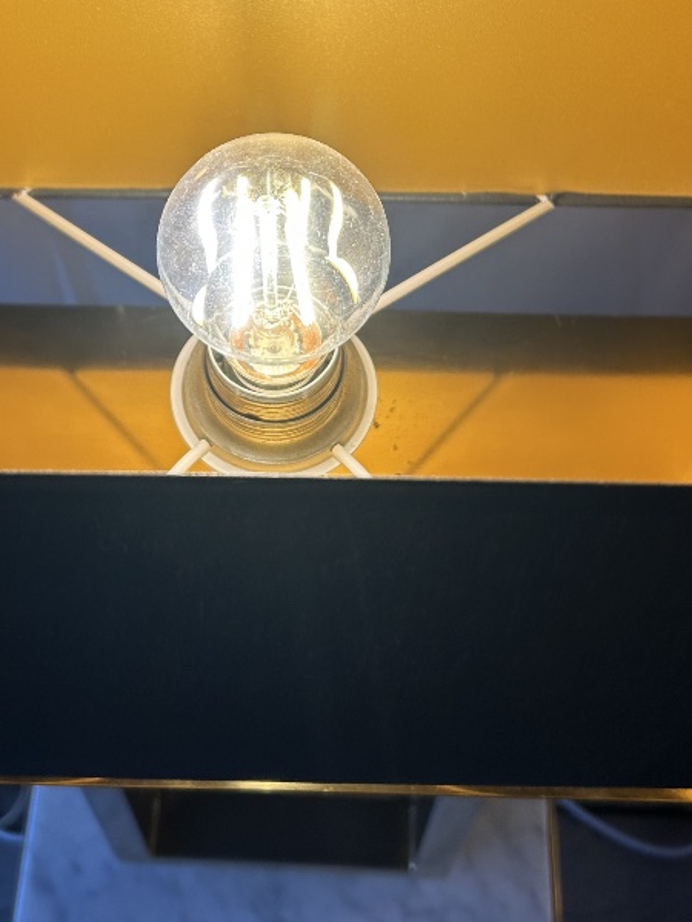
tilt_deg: -52.5
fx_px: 1386
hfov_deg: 28.0
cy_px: 204
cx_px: 289
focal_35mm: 52
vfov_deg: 35.8
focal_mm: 5.7
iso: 40
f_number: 1.5
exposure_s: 1/214
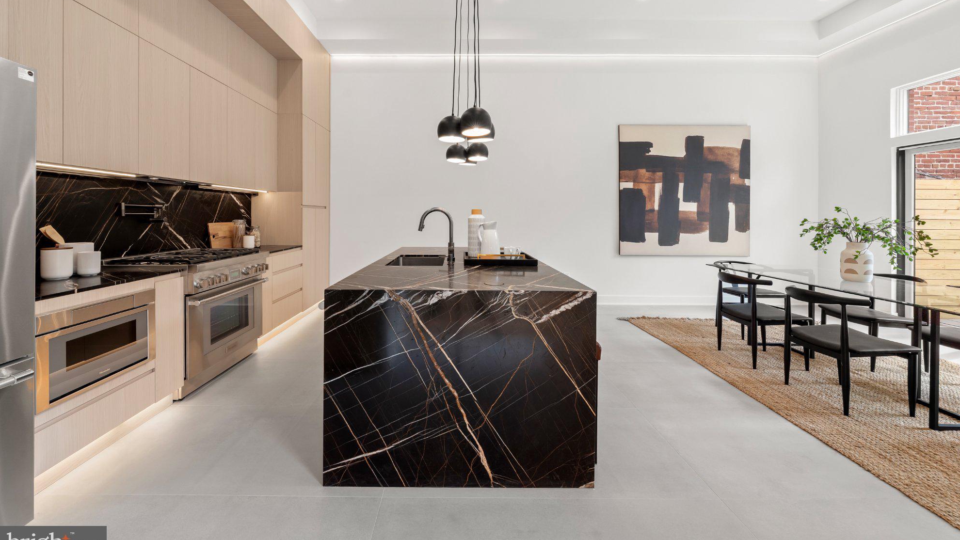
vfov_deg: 78.0
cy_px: 230
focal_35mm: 13
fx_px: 331
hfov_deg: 110.8
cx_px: 496
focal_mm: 12
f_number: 10
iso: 250
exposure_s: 1/6
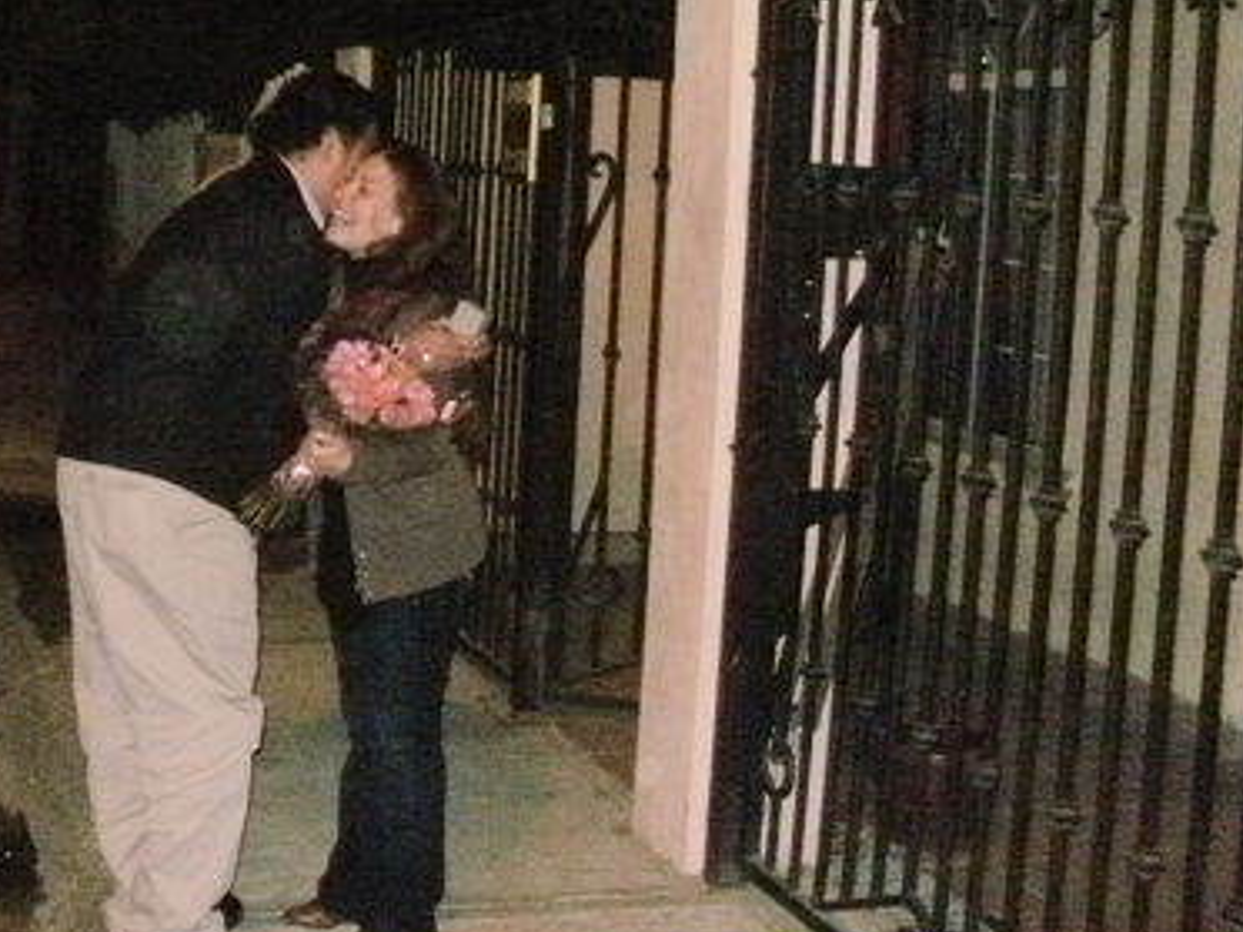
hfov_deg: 30.2
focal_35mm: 62
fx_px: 2226
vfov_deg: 23.4
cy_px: 234
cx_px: 187
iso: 800
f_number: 3.5
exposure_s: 1/30
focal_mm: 6.3
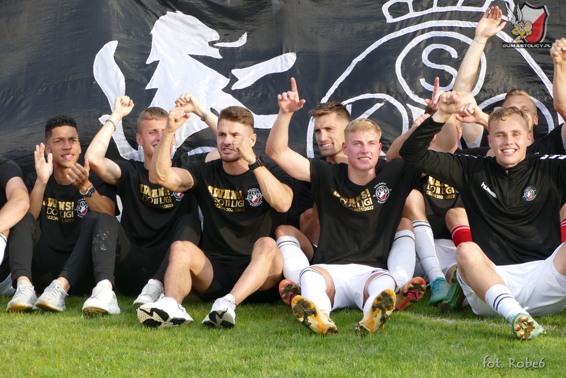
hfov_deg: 12.5
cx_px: 283
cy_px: 189
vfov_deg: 8.4
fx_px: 2579
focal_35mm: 164
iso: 250
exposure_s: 1/500
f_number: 3.9
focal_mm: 59.97
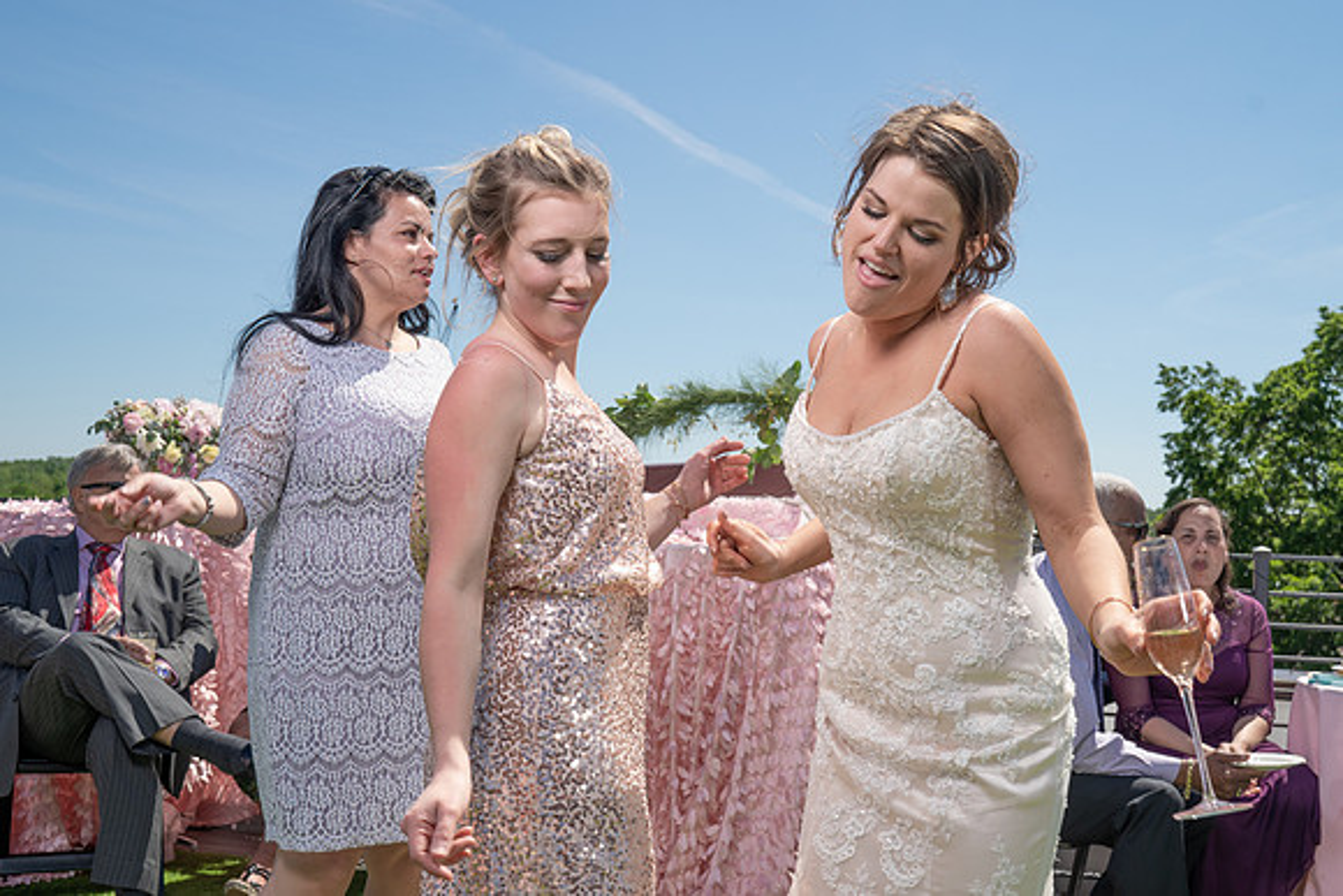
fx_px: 1481
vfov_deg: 33.7
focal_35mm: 40
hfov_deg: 48.7
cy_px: 465
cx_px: 730
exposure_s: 1/250
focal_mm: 35
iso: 50
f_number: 7.1
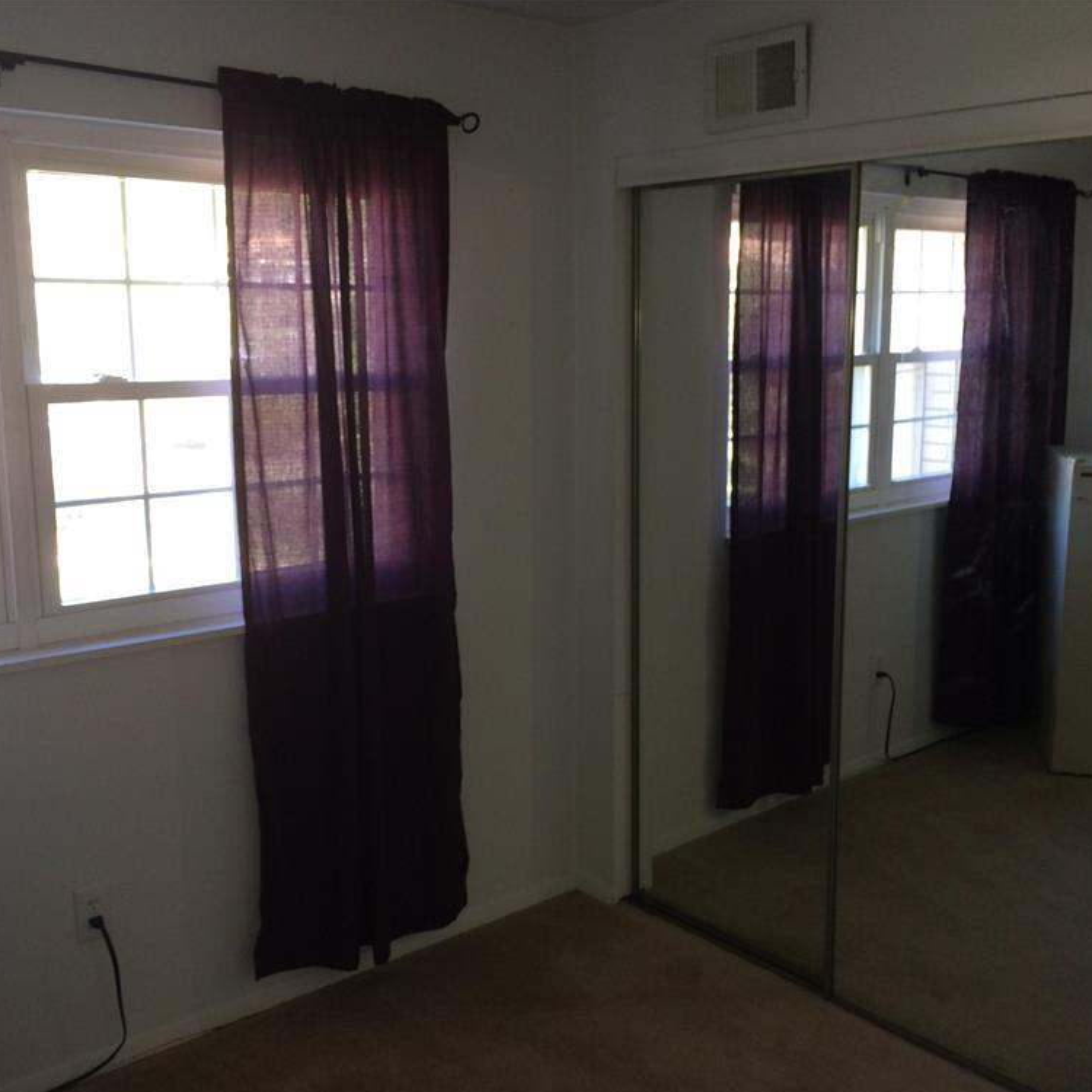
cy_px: 555
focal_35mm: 35
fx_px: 1249
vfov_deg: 47.2
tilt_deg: -9.9
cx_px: 552
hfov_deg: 47.2
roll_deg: +0.3
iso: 50
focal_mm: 4.15
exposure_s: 1/30
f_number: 2.2
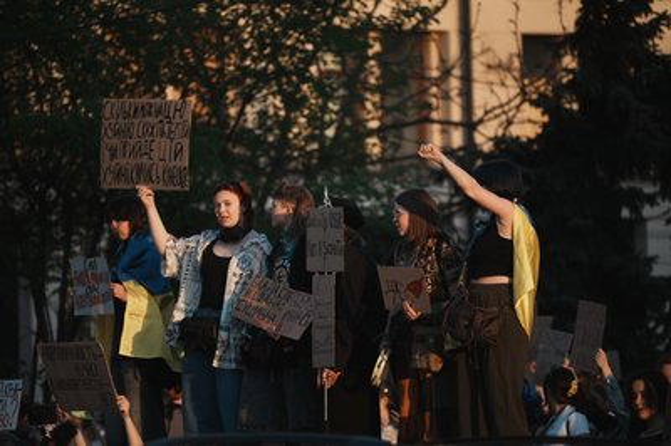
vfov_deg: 4.6
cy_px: 223
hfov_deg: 6.9
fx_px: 5587
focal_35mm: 300
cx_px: 336
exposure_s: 1/400
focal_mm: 300
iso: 100
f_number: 5.6
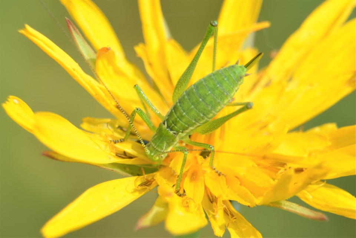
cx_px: 178
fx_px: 4153
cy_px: 119
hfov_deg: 4.9
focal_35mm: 420
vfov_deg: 3.3
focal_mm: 280
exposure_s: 1/125
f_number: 8
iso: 110
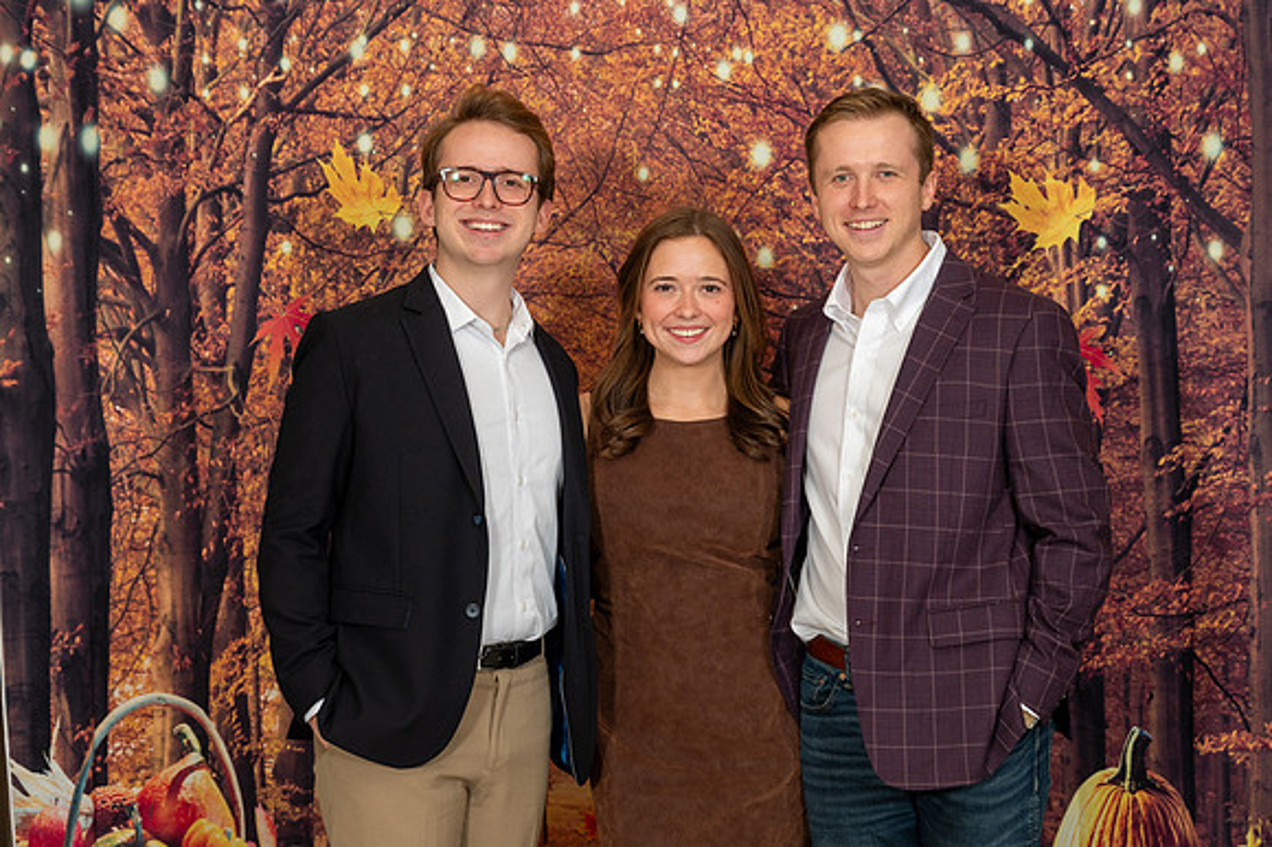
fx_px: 2208
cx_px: 671
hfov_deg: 32.1
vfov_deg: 21.7
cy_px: 428
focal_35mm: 63
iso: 800
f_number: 5.6
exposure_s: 1/80
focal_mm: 59
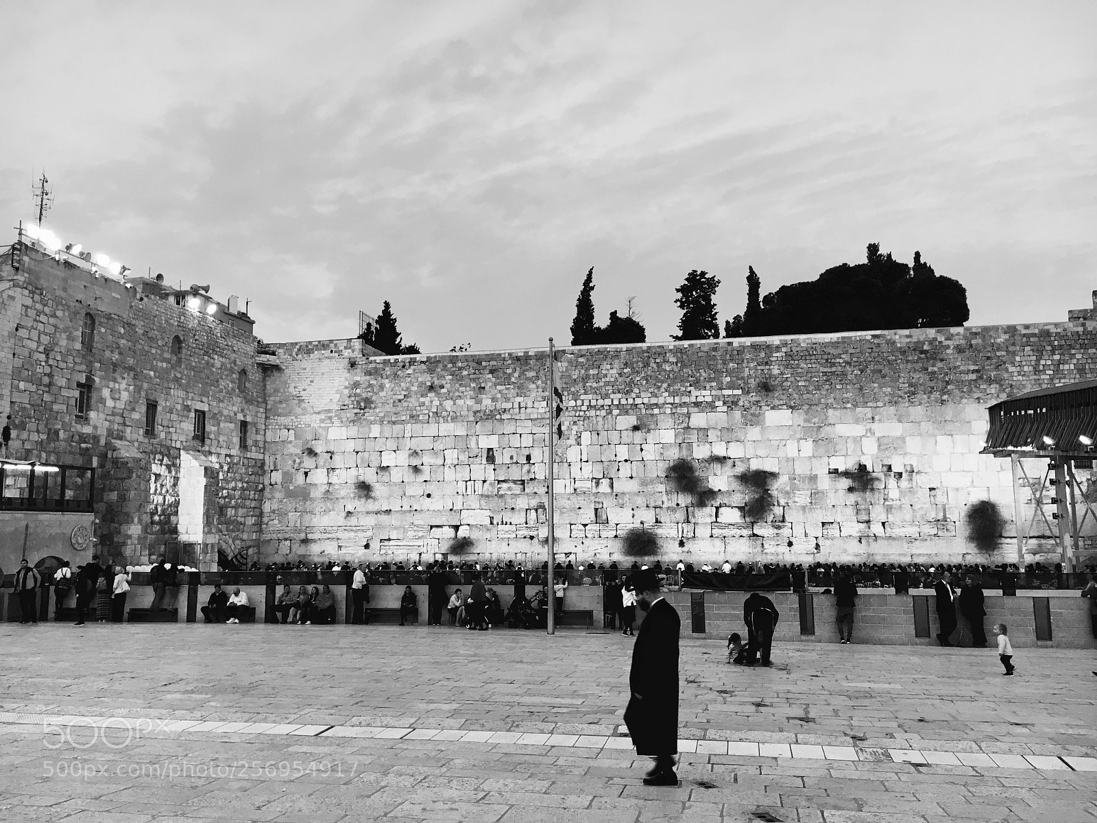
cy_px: 412
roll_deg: +0.7
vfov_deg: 48.2
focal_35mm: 29
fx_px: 919
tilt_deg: +6.3
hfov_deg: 61.7
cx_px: 548
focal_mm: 4.15
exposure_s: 1/33
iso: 40
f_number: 2.2
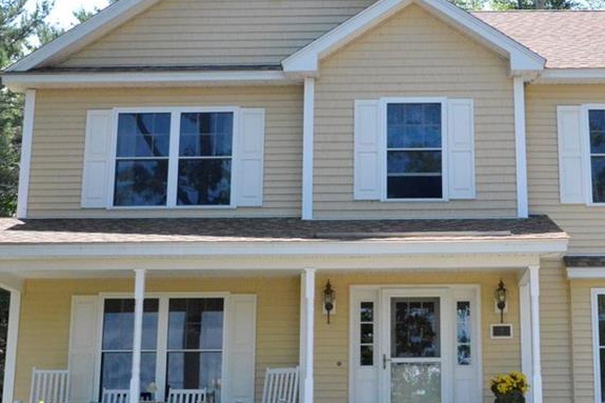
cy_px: 223
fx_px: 1075
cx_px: 405
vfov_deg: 21.2
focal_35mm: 64
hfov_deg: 31.2
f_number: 18
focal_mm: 24
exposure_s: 1/1250
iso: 6400
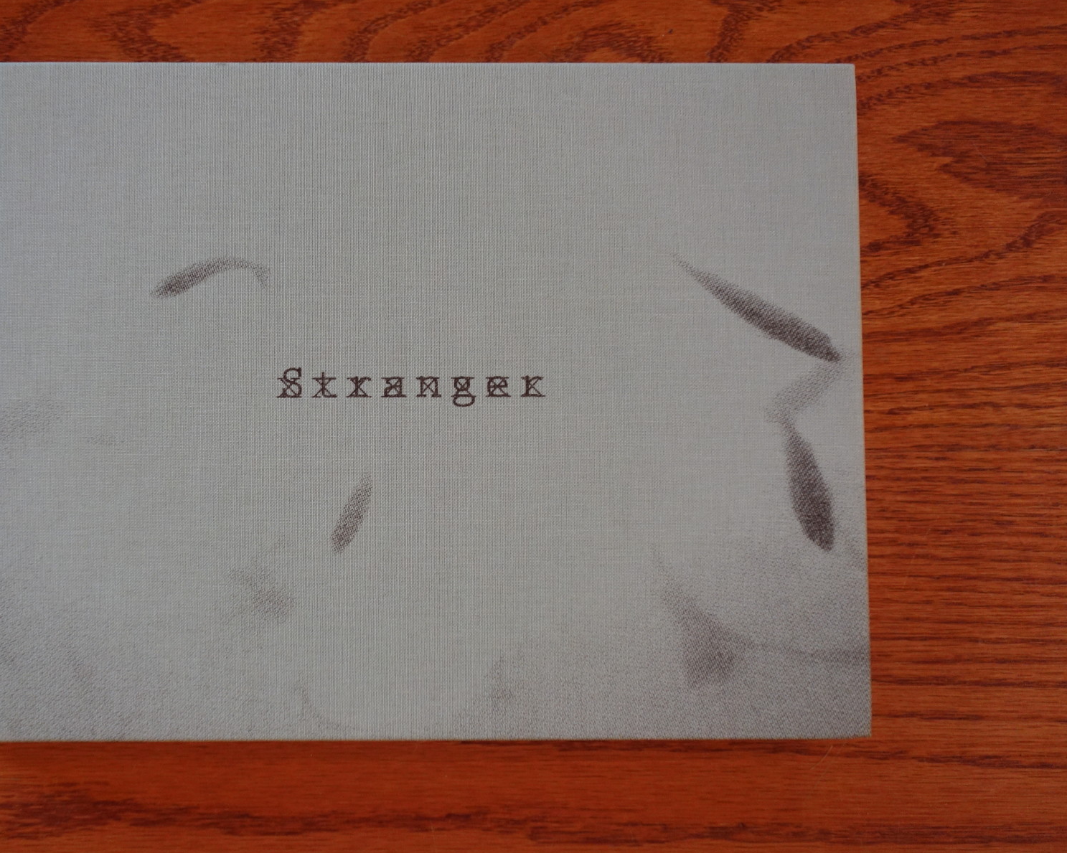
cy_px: 416
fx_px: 1673
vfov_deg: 28.6
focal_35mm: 53
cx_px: 390
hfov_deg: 35.1
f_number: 2.8
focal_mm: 15.1
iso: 500
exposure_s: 1/50
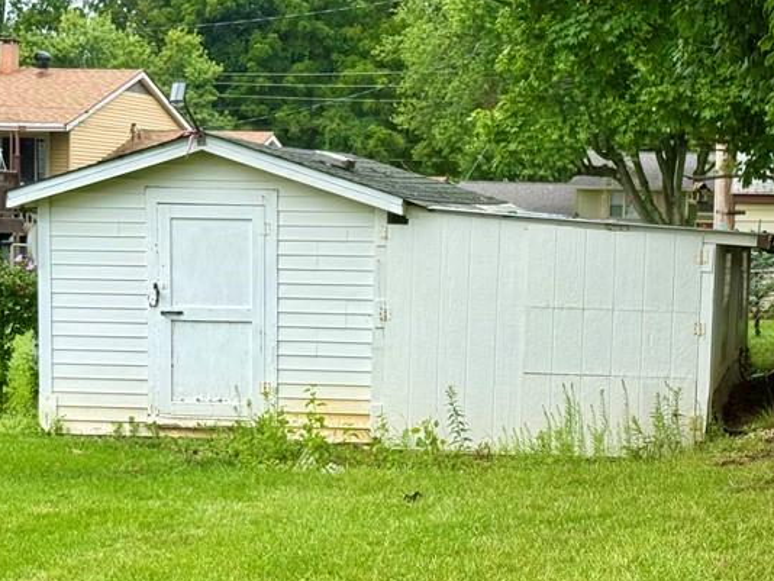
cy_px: 427
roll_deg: -1.4
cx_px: 496
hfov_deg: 21.2
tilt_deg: -5.1
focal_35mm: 92
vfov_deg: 16.0
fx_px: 2058
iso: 64
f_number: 1.78
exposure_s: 1/1285
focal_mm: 6.76
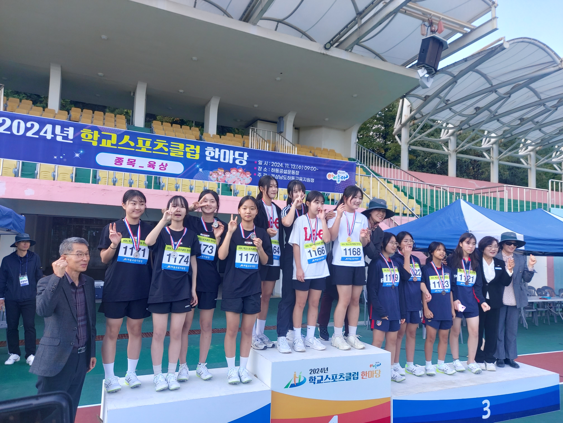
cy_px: 212
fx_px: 407
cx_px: 282
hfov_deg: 69.4
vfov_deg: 54.9
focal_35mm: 25
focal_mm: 4.58
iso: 50
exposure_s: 1/313
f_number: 2
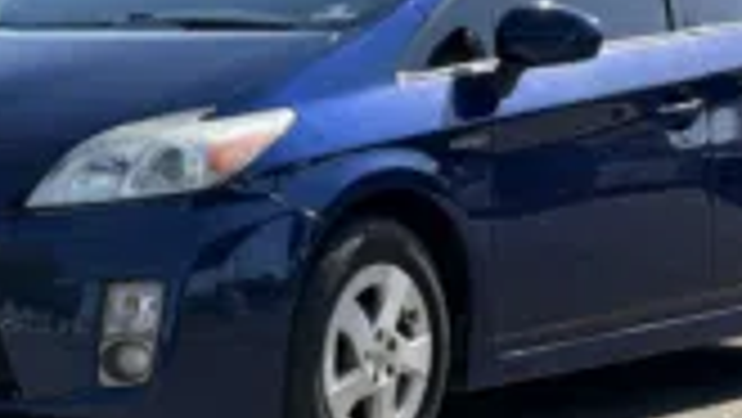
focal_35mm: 127
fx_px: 2500
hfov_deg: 16.9
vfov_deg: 9.6
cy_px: 171
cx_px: 279
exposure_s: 1/4878
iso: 64
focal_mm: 6.76
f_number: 1.78
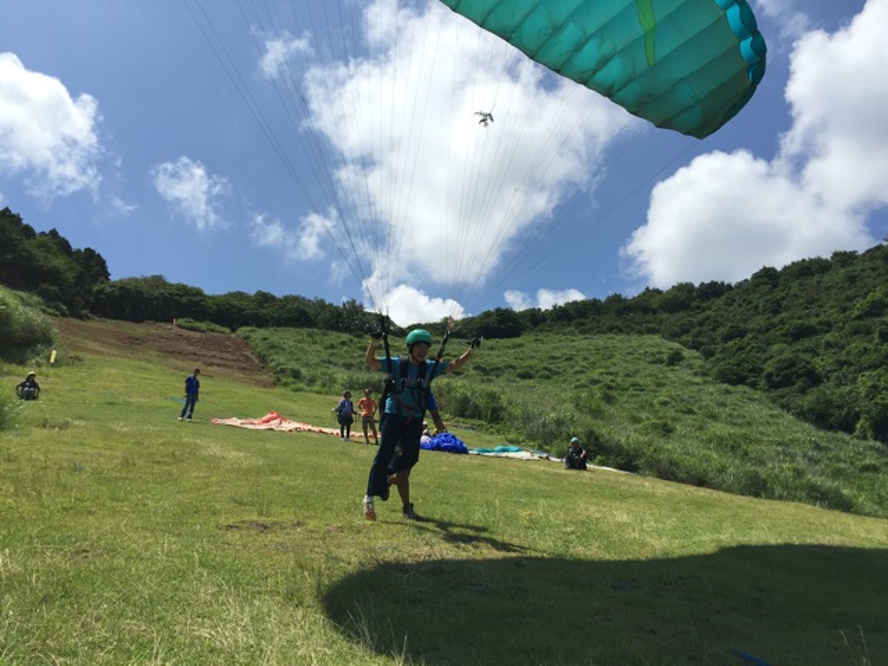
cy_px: 333
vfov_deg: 48.2
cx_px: 444
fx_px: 744
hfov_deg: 61.7
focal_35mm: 29
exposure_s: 1/2475
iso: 32
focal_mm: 4.15
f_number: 2.2
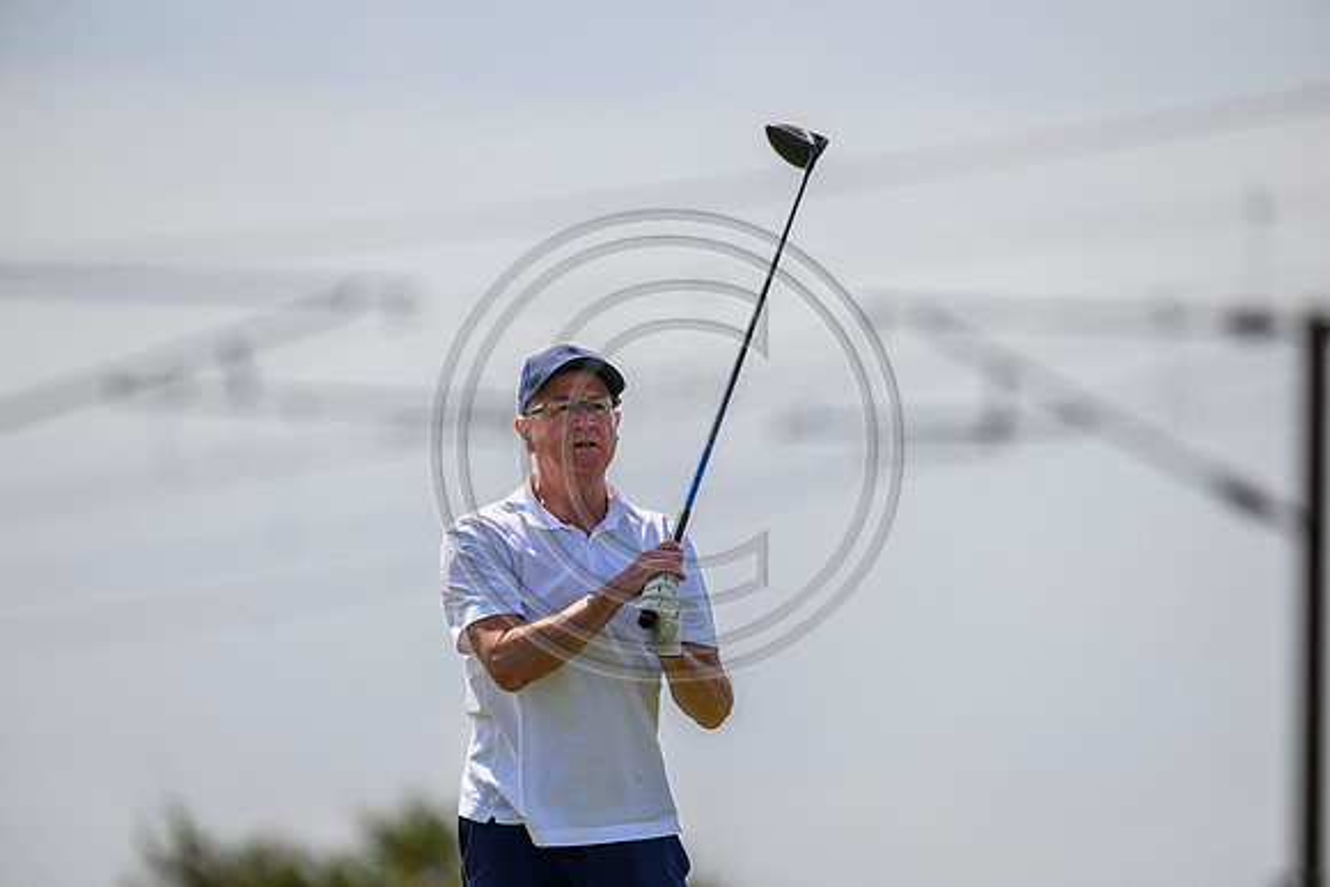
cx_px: 665
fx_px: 14781
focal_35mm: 400
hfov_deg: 5.2
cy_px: 444
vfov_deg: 3.4
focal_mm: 400
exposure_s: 1/5000
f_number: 4
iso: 500
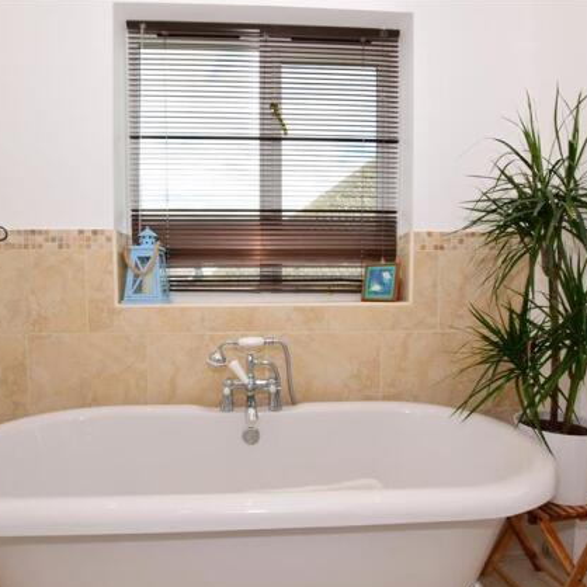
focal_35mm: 20
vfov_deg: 74.8
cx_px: 282
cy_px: 304
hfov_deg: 74.8
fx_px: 384
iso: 400
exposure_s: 1/50
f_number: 22
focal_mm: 10
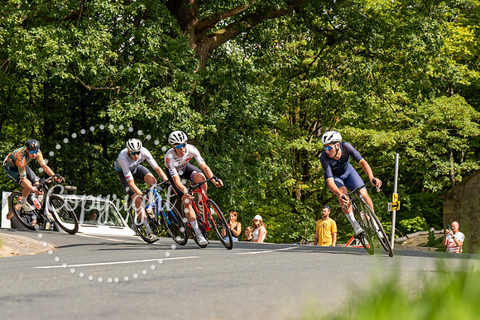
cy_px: 151
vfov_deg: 9.3
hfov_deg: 13.8
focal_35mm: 148
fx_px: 1973
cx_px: 361
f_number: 5
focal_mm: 95
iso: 250
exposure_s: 1/1000
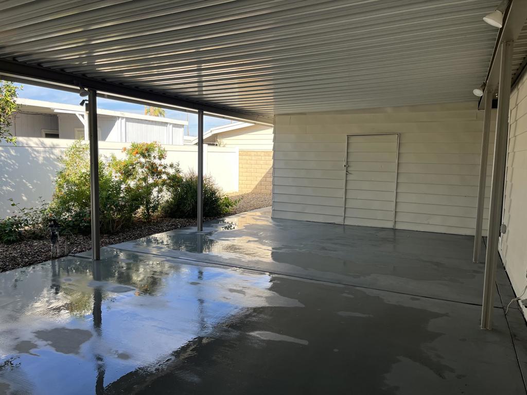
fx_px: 396
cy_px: 198
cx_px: 264
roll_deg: -1.0
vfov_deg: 53.1
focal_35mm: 26
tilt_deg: -4.0
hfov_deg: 67.3
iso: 50
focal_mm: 5.1
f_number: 1.6
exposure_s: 1/804
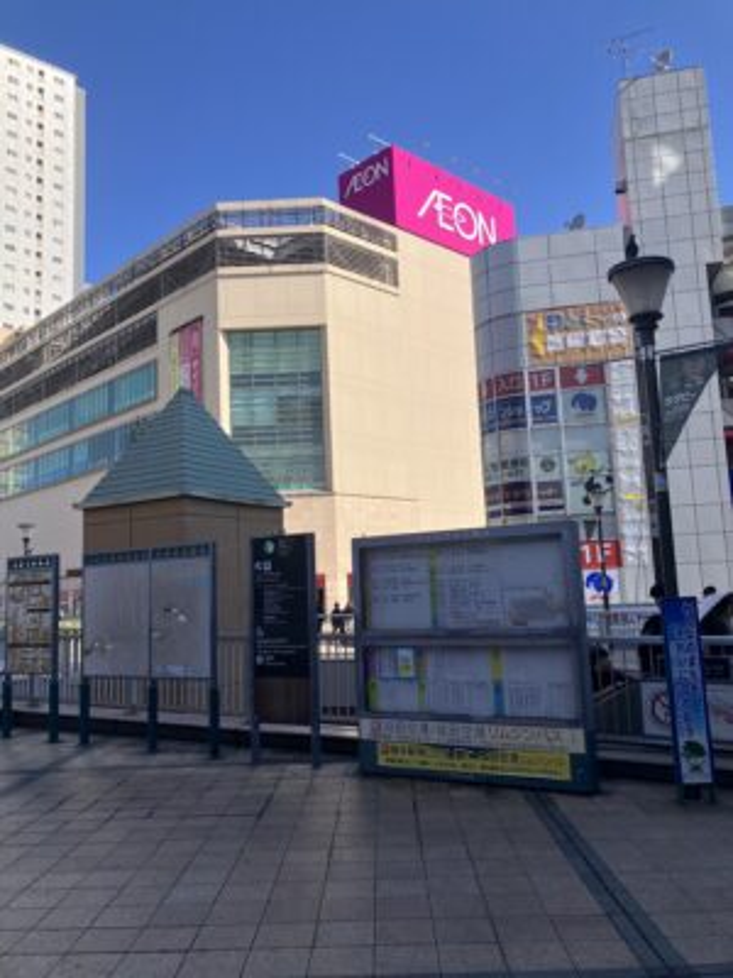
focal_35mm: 28
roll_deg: +2.8
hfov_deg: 49.7
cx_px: 366
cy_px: 489
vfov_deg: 63.4
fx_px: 791
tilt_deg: +10.0
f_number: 1.8
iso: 32
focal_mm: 3.99
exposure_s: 1/1946
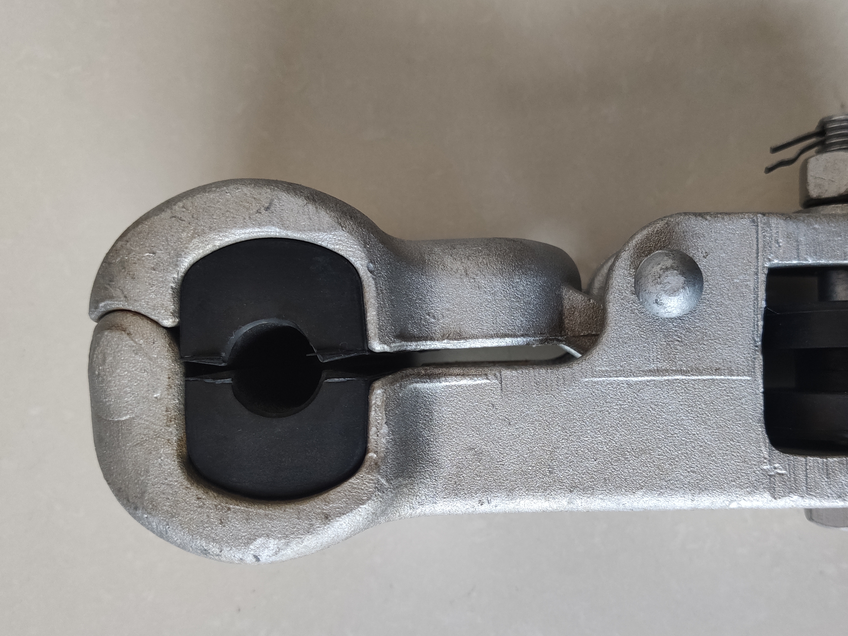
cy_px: 338
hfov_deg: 54.9
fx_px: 808
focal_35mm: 33
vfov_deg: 42.9
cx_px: 514
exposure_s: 1/100
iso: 921
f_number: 1.75
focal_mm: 4.75
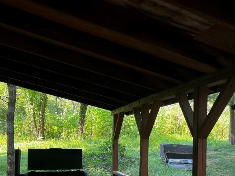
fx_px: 312
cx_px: 177
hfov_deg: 40.1
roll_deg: +0.3
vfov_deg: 30.3
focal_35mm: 46
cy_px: 154
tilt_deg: +0.7
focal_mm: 5.7
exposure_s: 1/121
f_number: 1.5
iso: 64
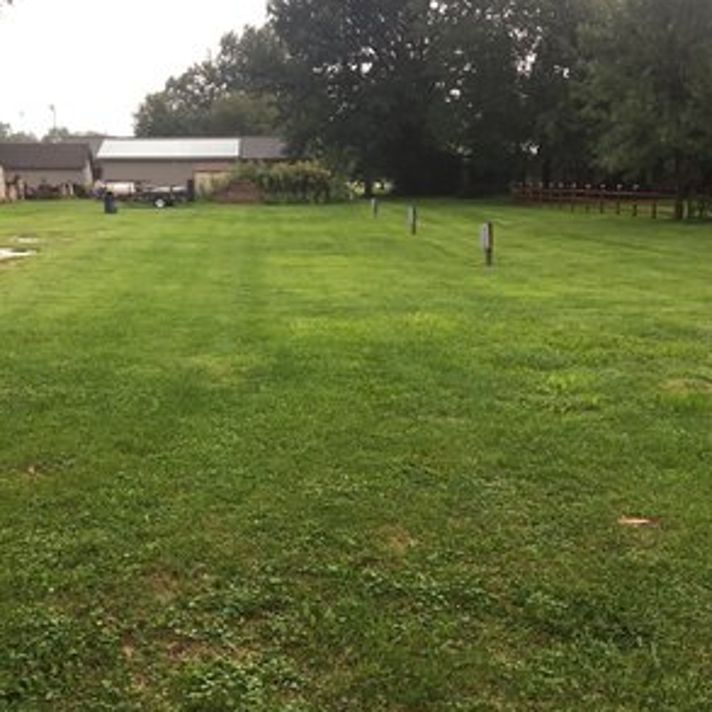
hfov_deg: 47.2
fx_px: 814
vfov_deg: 47.1
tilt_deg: -13.7
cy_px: 394
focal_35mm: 35
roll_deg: +1.3
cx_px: 362
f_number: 2.2
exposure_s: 1/30
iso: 32
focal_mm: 4.15
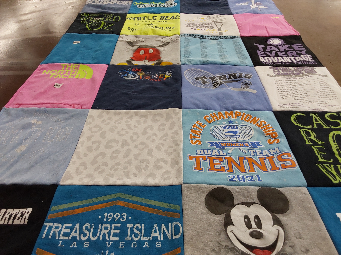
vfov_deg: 49.7
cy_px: 128
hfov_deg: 63.4
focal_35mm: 28
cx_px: 170
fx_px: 276
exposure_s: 1/60
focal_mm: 2.91
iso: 80
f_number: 1.9
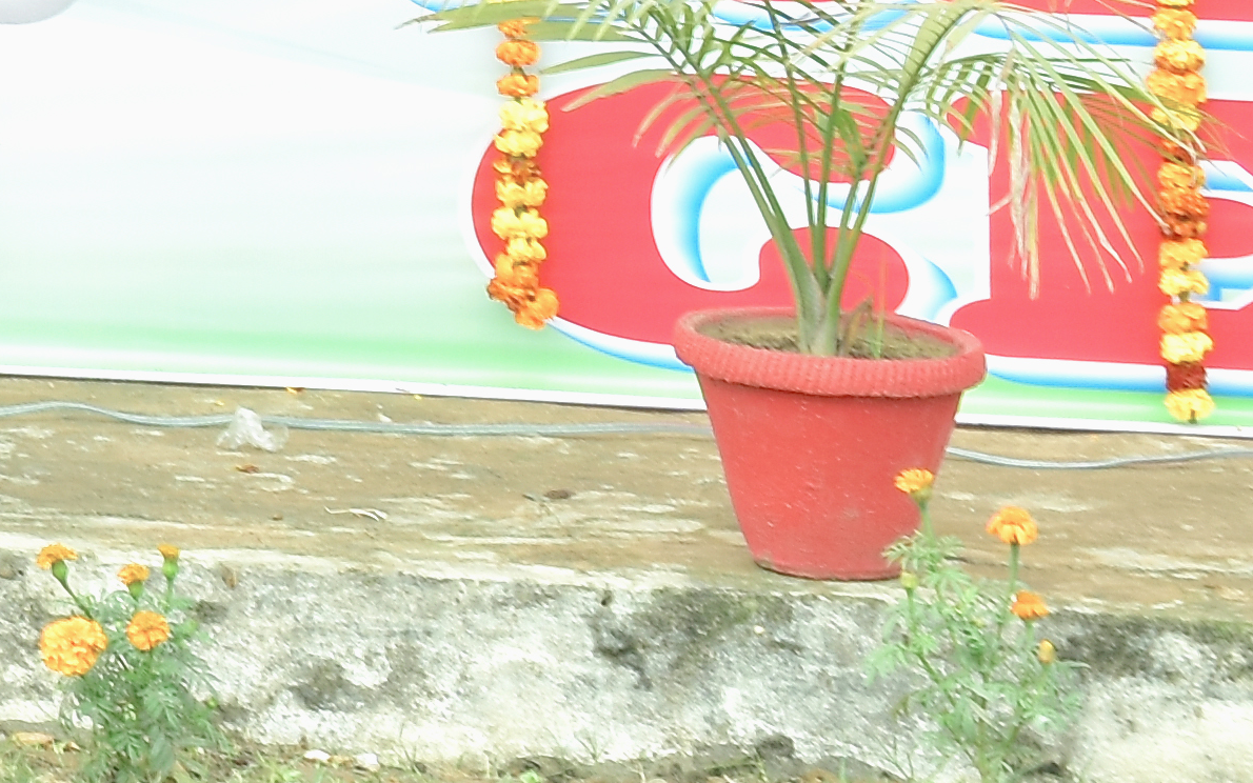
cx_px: -1816
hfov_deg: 6.8
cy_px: -1209
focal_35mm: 293
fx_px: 10006
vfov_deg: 4.4
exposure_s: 1/125
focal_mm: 38
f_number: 7.1
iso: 200
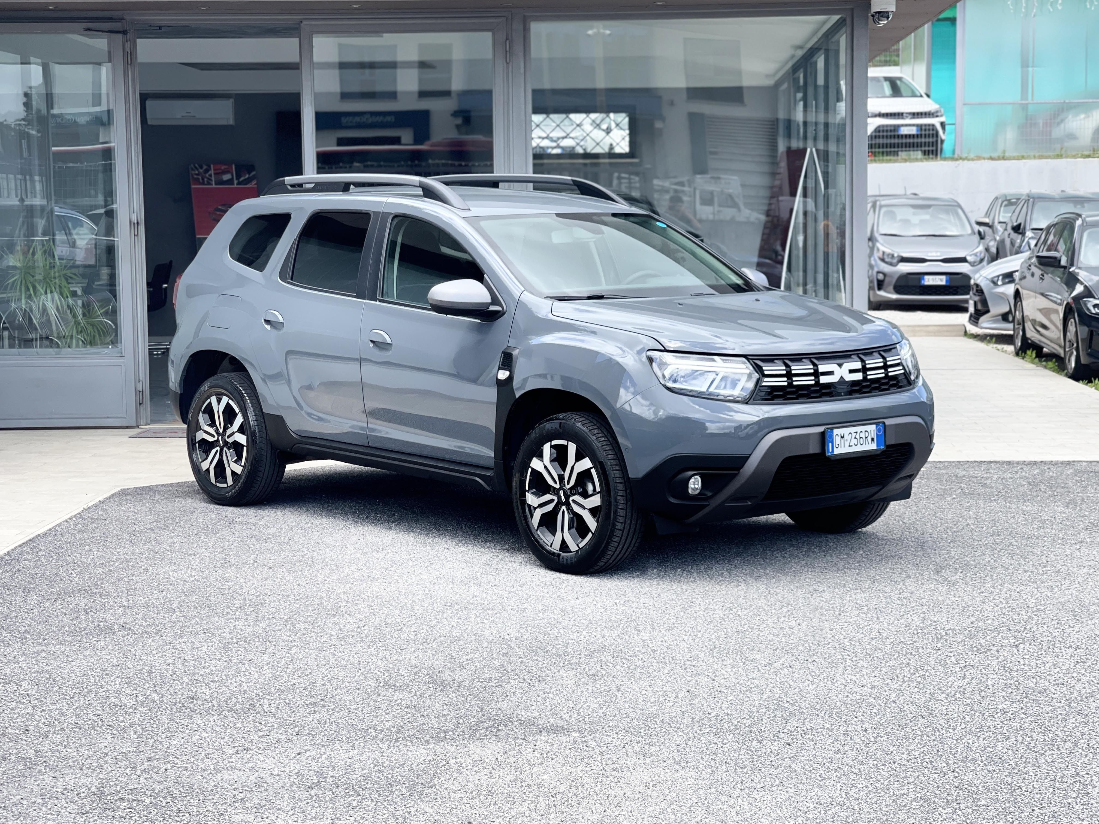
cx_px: 550
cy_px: 412
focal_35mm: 64
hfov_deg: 30.3
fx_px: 2032
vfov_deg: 22.9
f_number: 2.2
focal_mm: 7.5
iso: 32
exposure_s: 1/391
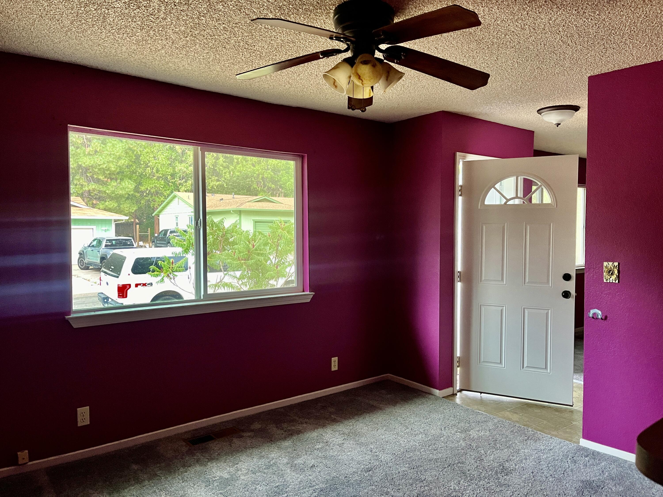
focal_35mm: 26
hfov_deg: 67.3
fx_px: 498
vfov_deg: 53.1
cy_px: 248
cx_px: 332
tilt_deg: -2.9
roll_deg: -0.2
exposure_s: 1/60
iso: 500
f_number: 1.6
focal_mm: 5.1
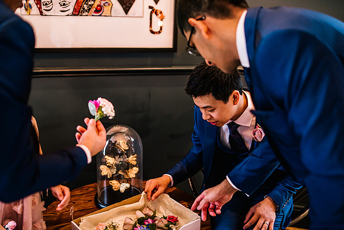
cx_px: 172
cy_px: 115
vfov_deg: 34.7
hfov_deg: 50.2
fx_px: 367
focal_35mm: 38
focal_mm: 35
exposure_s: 1/250
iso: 1600
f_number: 1.6
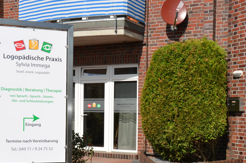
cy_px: 122
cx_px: 121
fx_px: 436
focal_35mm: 64
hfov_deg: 31.5
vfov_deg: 21.0
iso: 100
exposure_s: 1/200
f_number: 11
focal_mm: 28
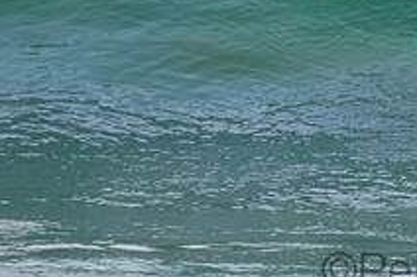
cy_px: -89
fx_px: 33055
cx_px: 455
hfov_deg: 0.7
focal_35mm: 2856
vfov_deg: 0.5
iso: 4000
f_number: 11
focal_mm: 800
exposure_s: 1/1600
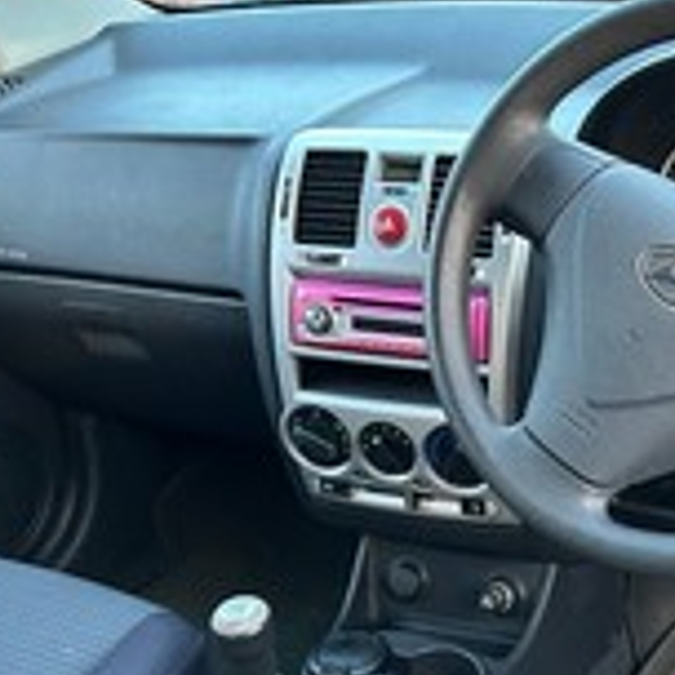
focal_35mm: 53
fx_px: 1169
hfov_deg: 31.1
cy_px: 515
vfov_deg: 31.6
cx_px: 573
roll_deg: +4.8
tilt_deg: -33.0
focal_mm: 5.7
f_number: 1.5
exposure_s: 1/33
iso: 400
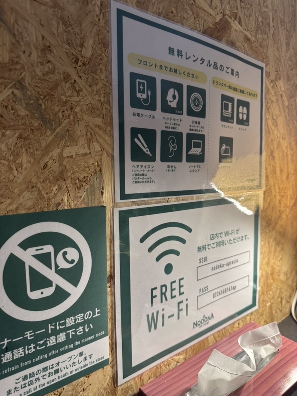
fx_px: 275
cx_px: 148
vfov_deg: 71.6
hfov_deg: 56.8
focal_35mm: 24
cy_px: 198
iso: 200
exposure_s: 1/70
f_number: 1.78
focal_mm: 6.76
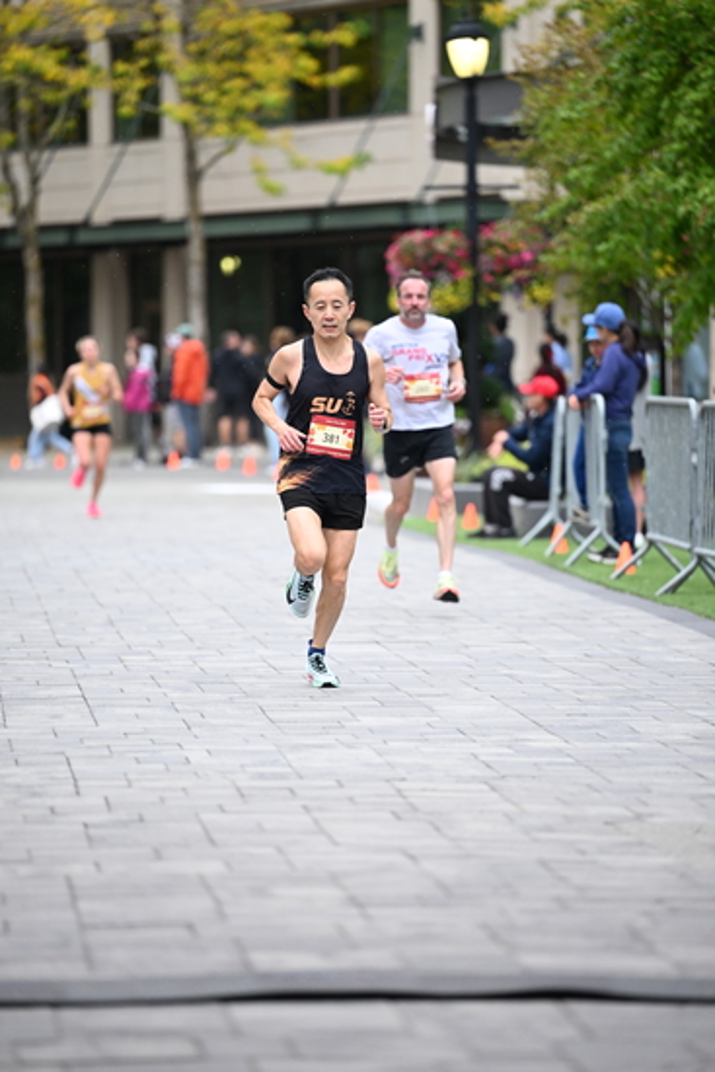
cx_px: 358
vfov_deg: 11.7
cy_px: 536
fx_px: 5210
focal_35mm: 175
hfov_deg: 7.9
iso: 1250
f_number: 2.8
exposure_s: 1/1250
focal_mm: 175
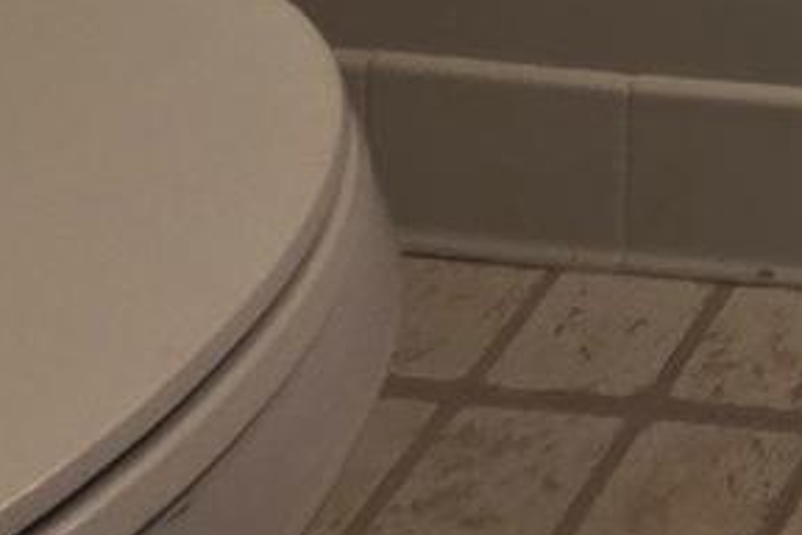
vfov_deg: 9.2
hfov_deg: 15.5
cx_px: 1727
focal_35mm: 96
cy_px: -1343
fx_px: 2138
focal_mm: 2.2
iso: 250
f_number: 1.9
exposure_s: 1/60
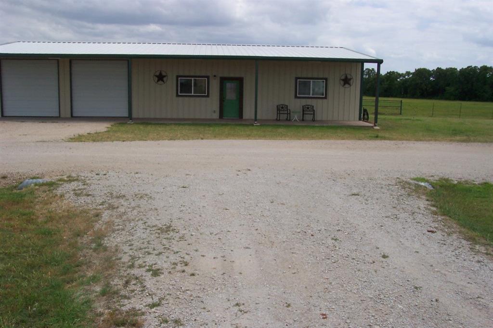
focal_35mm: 38
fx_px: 520
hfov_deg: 50.7
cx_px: 246
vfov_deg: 35.0
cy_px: 164
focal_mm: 8
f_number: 4.8
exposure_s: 1/1000
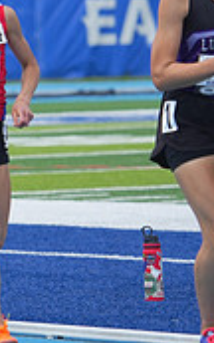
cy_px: 62
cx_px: -319
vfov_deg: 2.9
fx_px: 6687
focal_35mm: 716
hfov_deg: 1.8
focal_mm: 210
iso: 320
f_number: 5.6
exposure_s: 1/1000
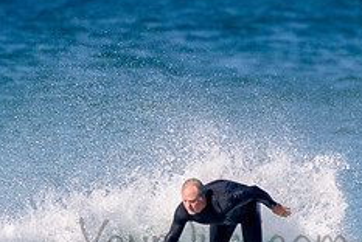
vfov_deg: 0.9
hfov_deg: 1.4
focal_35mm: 1524
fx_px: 15344
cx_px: 261
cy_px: 165
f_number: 5.6
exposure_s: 1/1000
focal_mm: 500
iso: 360
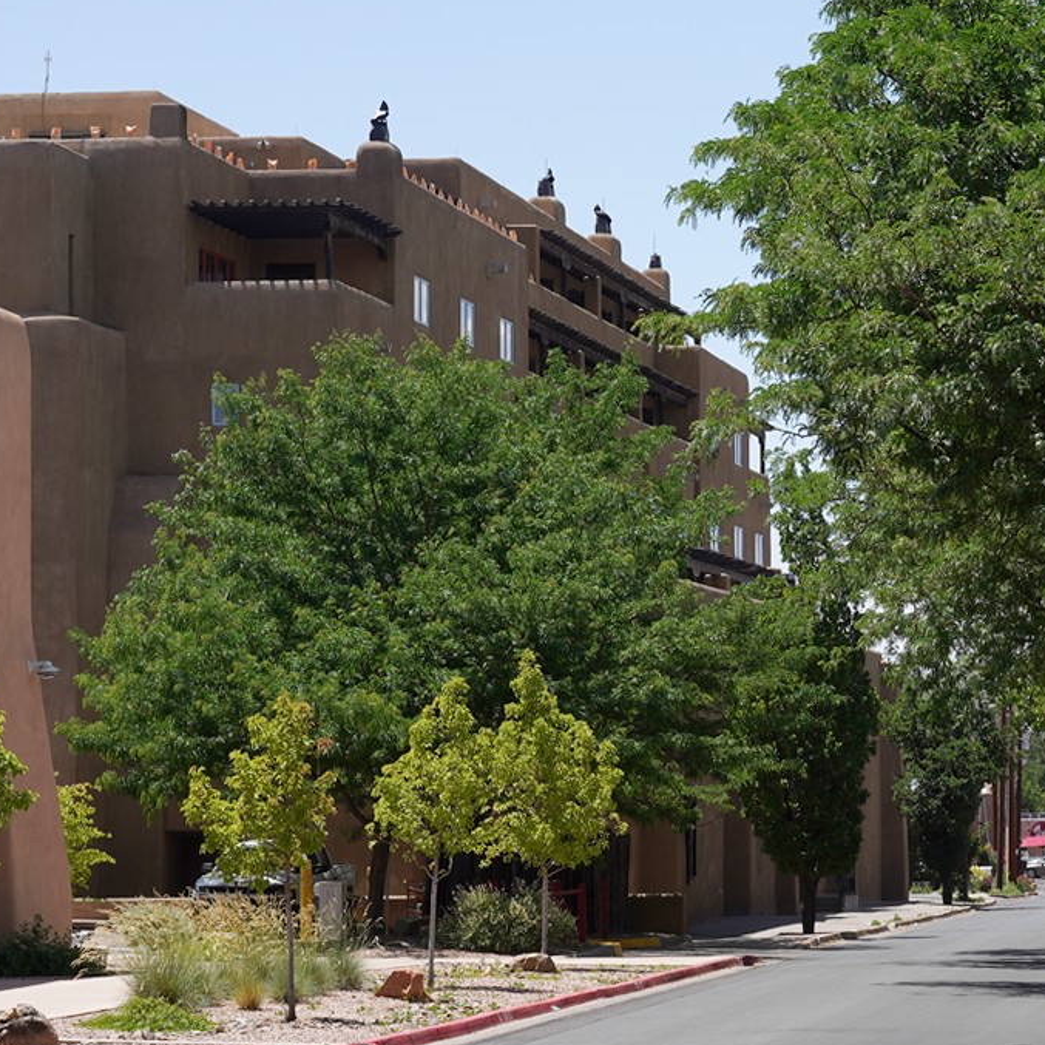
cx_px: 1005
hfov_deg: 15.2
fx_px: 3859
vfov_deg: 15.4
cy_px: 616
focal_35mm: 113
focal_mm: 45
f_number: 16
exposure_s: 1/100
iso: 100
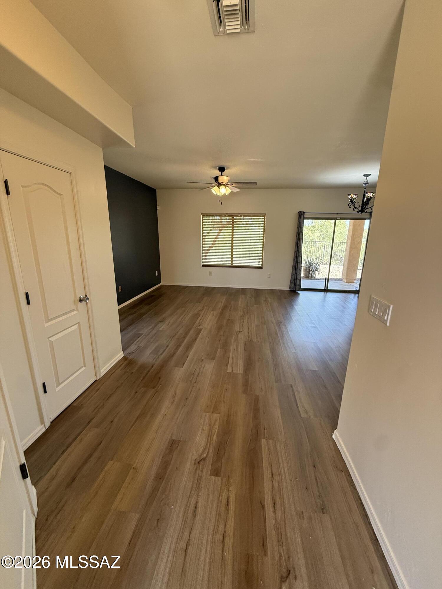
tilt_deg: -13.0
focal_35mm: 14
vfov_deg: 102.1
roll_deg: -1.6
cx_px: 221
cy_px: 294
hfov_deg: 85.7
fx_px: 238
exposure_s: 1/120
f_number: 2.2
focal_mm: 2.22
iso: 160
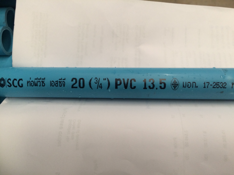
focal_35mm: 29
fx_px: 196
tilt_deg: -67.6
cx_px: 117
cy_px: 88
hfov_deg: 61.7
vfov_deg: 48.2
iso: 200
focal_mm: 4.15
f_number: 2.2
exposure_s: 1/33
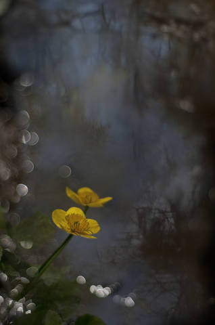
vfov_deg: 27.0
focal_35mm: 75
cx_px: 108
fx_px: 675
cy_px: 162
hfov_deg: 18.1
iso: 100
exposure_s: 1/2000
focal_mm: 50
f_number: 1.8
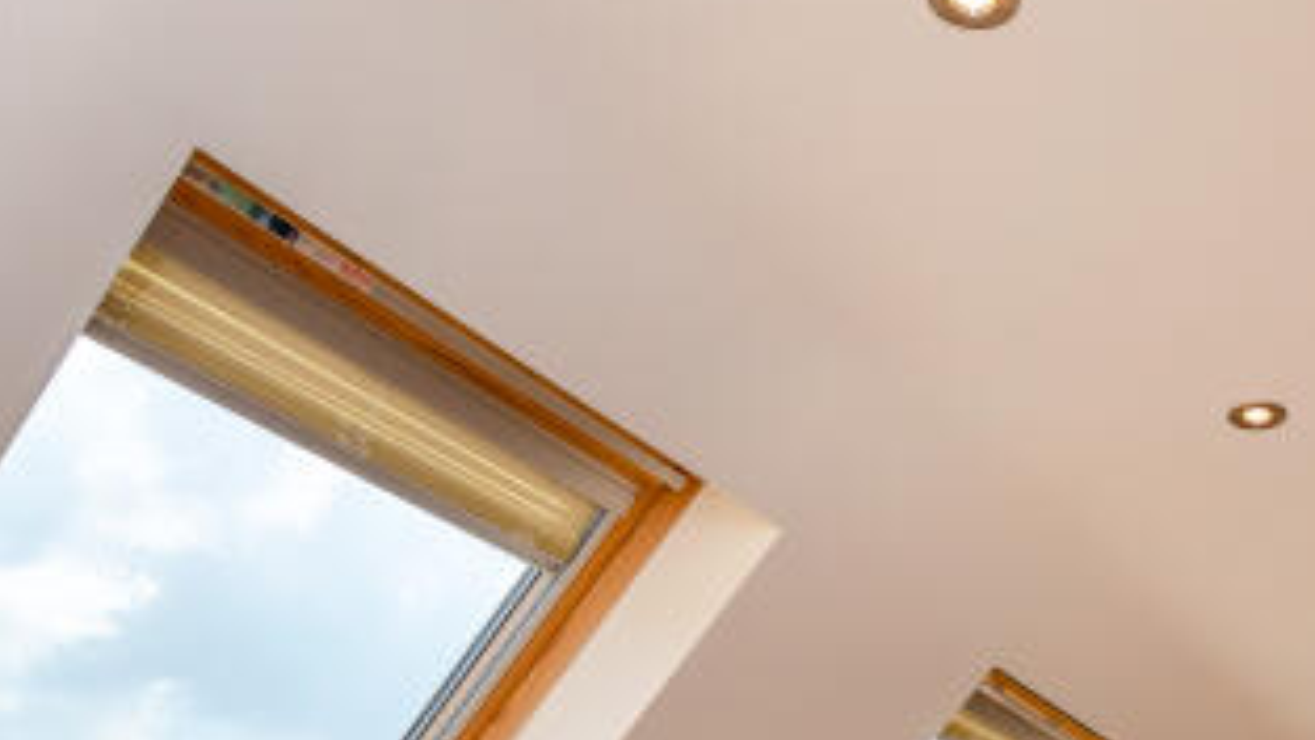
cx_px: 1206
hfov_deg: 39.5
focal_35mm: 48
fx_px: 1674
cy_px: 1238
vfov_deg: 19.9
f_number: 8
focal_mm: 14
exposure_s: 1/125
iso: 100
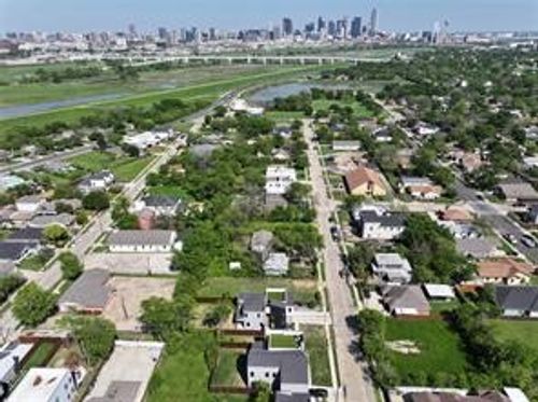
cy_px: 201
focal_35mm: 24
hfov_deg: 71.7
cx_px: 269
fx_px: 372
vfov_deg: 56.7
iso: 110
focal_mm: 12.29
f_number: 2.8
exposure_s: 1/120
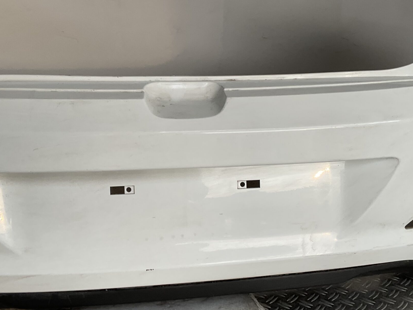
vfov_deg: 31.5
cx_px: 214
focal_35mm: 46
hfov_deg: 41.2
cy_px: 172
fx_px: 549
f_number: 1.8
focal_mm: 3
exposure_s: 1/120
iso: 25
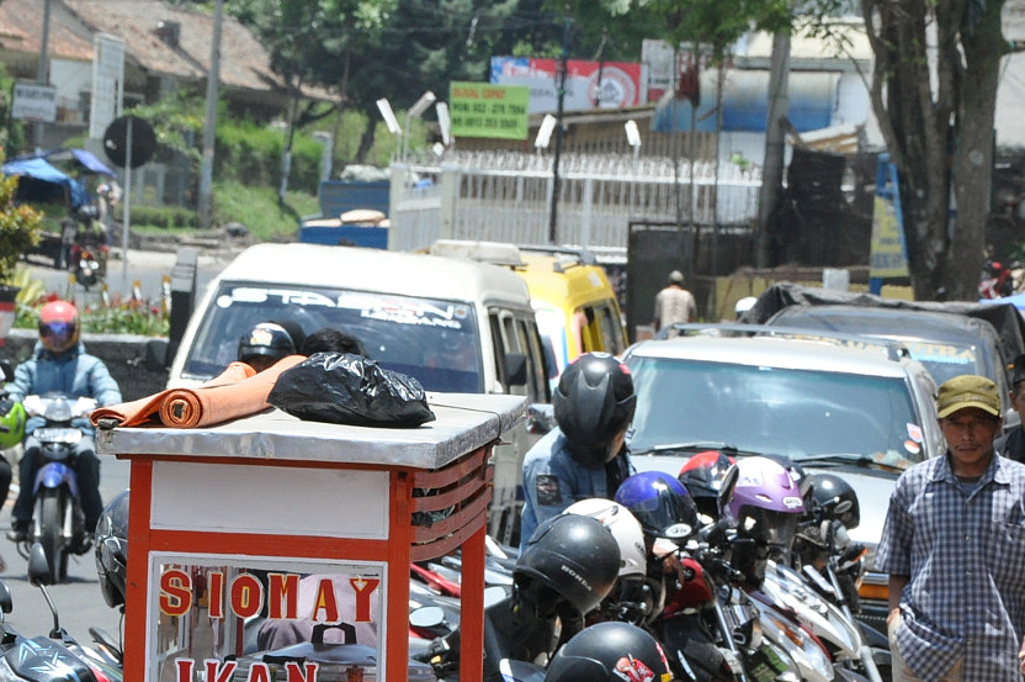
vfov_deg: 4.5
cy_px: 443
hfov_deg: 6.8
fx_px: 8617
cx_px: 346
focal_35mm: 303
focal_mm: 105
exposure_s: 1/640
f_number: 13
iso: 800
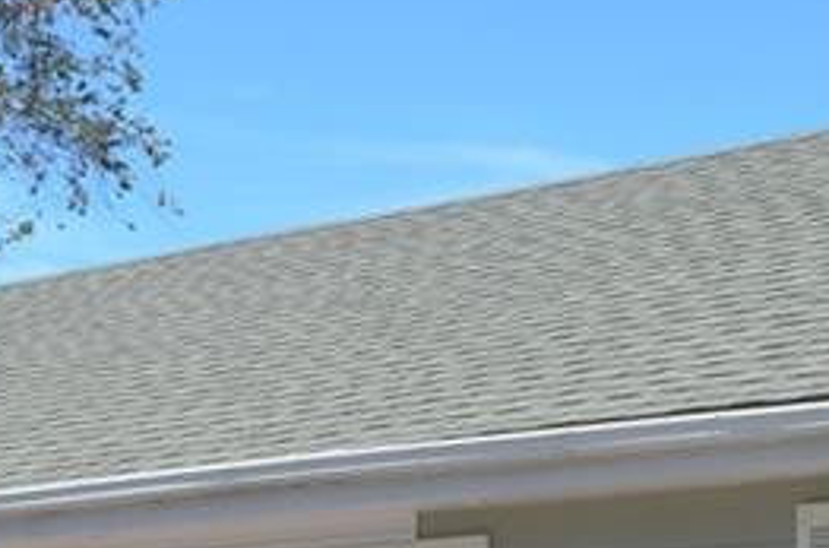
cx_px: 816
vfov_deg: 10.5
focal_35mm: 129
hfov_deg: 15.7
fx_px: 2962
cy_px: 518
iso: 100
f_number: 8
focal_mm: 22
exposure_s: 1/250
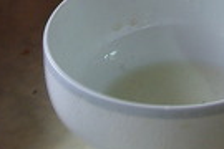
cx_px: 136
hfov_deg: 4.8
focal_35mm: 433
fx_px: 2694
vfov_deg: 3.1
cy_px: -347
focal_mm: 37.5
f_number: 4.5
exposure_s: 1/6
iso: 200
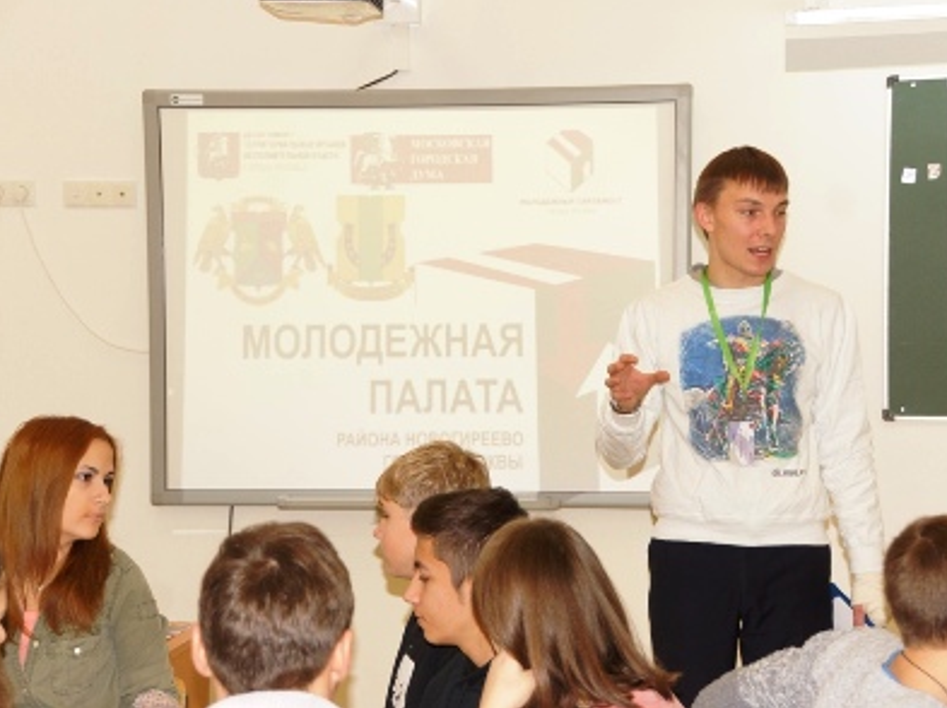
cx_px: 496
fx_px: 2475
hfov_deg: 21.7
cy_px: 350
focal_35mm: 91
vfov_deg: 16.3
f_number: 5
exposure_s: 1/160
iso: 500
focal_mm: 55
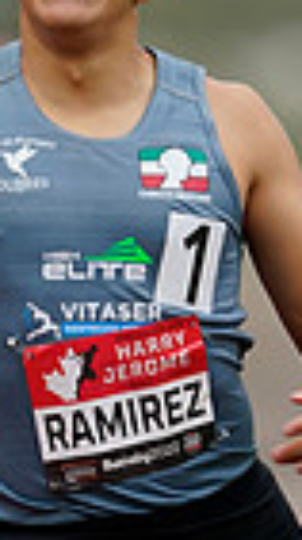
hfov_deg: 0.6
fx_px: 28644
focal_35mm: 2006
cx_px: 119
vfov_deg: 1.1
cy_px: 590
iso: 320
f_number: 4
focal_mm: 600
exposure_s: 1/640
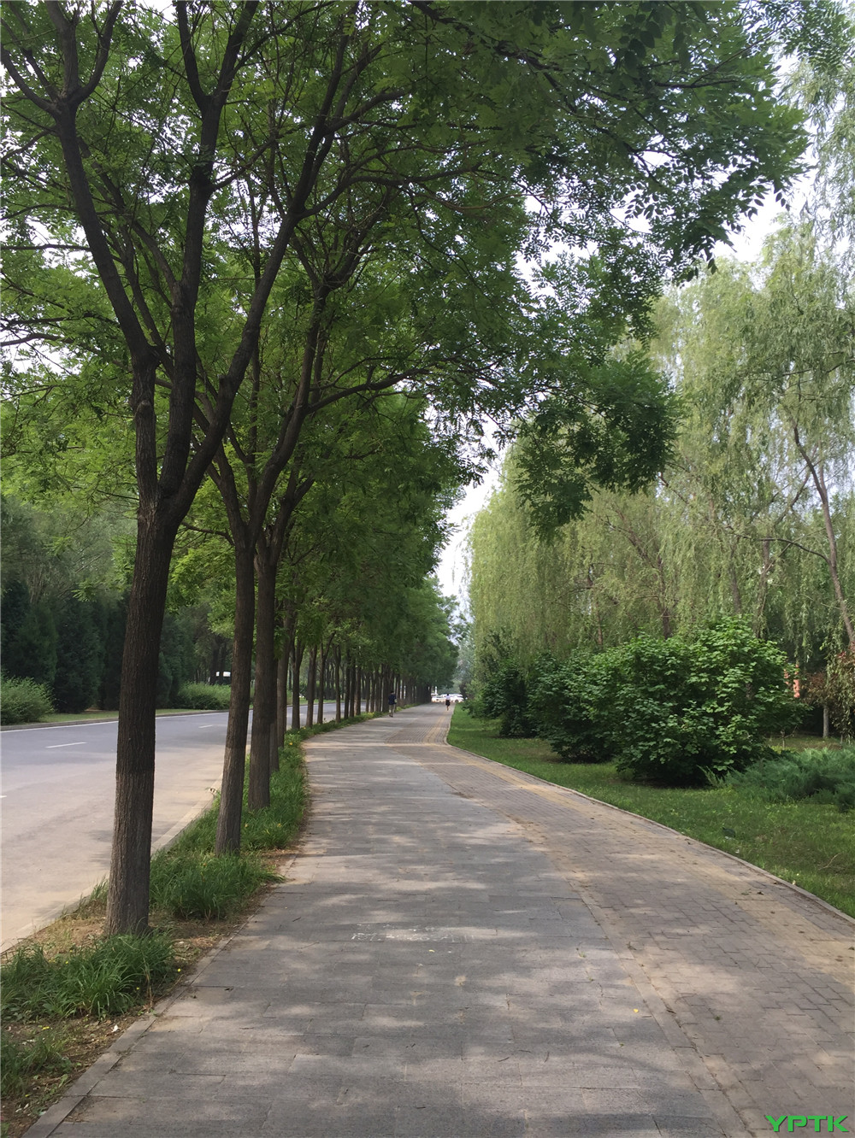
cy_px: 569
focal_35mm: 29
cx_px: 428
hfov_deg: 48.3
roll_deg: -4.5
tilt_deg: +9.3
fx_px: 954
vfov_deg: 61.6
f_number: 2.2
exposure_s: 1/534
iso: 32
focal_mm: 4.15
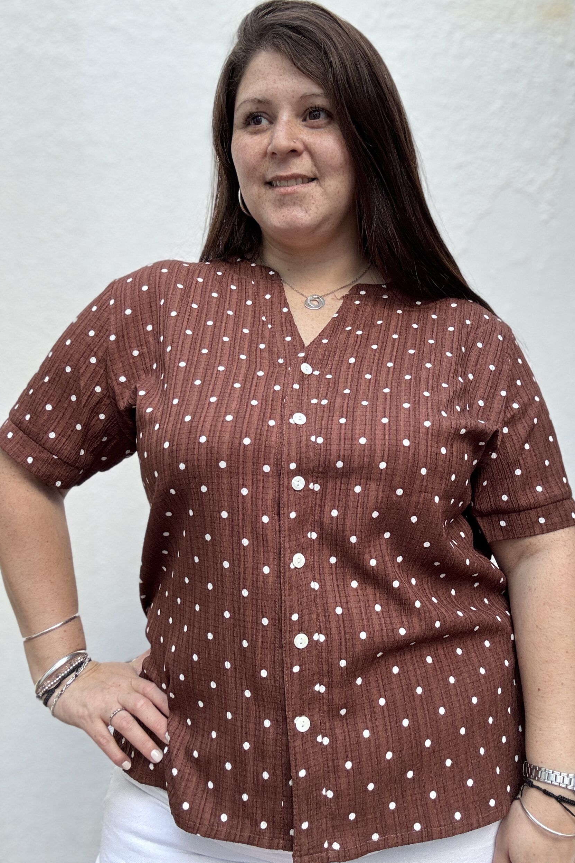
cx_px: 321
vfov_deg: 58.7
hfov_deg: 41.1
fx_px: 767
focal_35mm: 32
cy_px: 425
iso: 80
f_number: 1.9
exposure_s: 1/107
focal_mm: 2.69
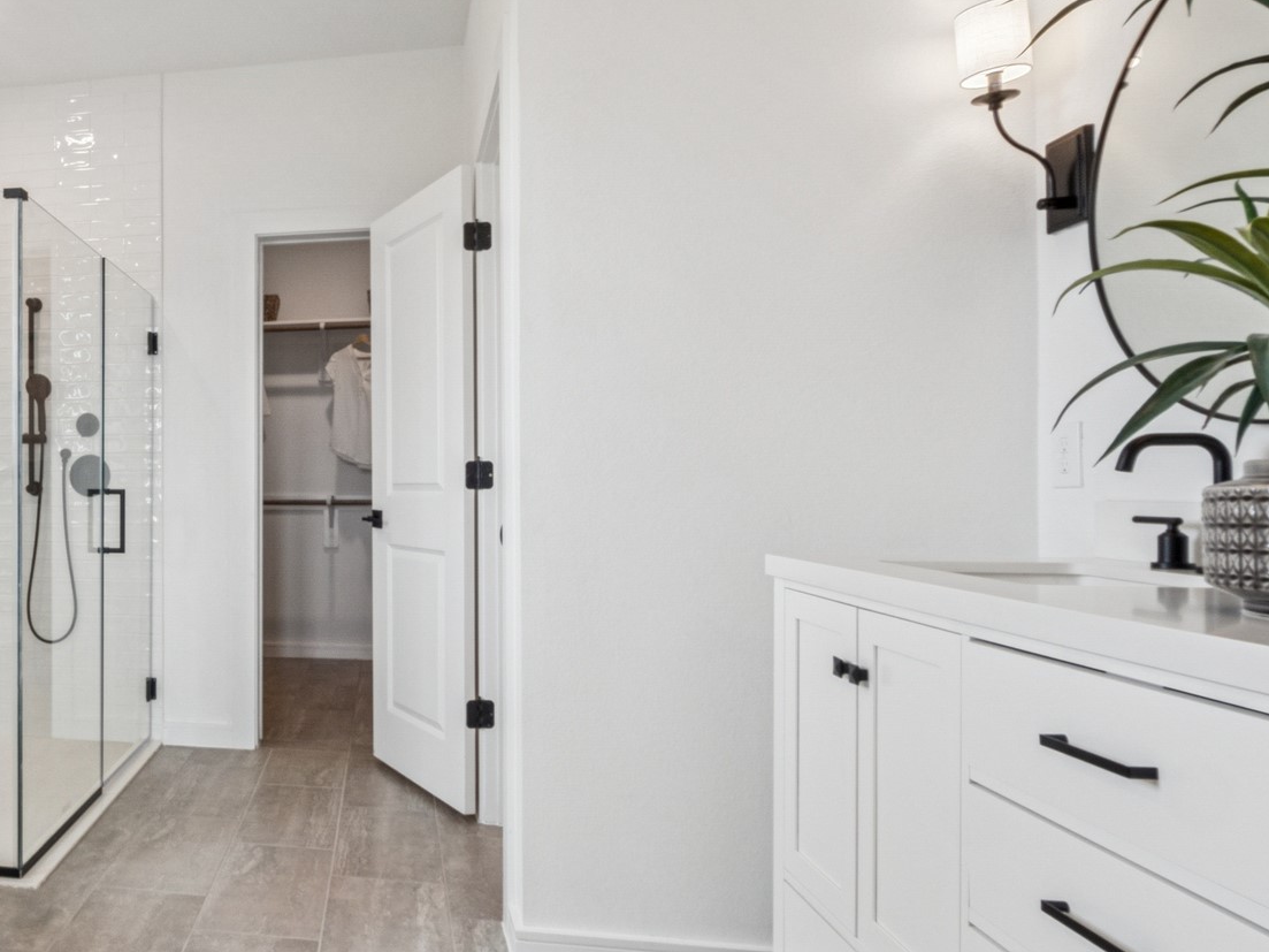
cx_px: 147
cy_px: 493
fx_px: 953
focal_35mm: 26
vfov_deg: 53.0
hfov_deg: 58.4
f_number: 11
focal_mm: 7
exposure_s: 1/15
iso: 200
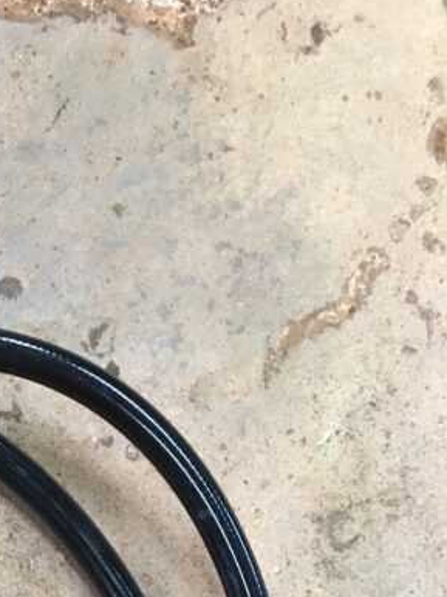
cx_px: -144
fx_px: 1327
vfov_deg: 22.6
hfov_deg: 17.8
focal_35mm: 77
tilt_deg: -85.7
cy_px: 783
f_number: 2.2
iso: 80
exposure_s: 1/15
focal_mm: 4.15
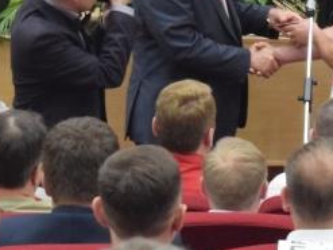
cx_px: 217
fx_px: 3163
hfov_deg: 6.0
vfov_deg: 4.5
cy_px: -199
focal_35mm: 329
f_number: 5.6
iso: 4000
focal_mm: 55
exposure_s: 1/60
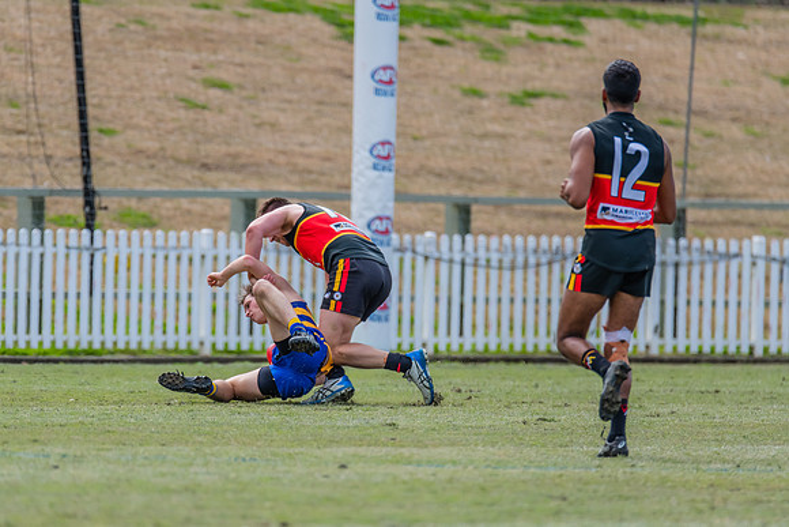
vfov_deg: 2.2
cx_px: 352
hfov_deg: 3.3
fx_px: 13556
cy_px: 274
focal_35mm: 618
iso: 800
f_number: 7.1
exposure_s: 1/1600
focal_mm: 550
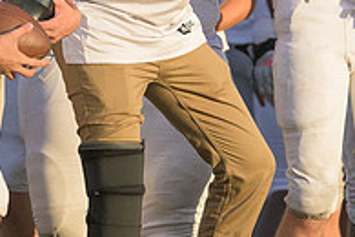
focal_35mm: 2098
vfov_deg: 0.7
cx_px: 201
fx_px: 20687
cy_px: -82
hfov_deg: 1.0
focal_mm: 500
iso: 1250
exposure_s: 1/8000
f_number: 4
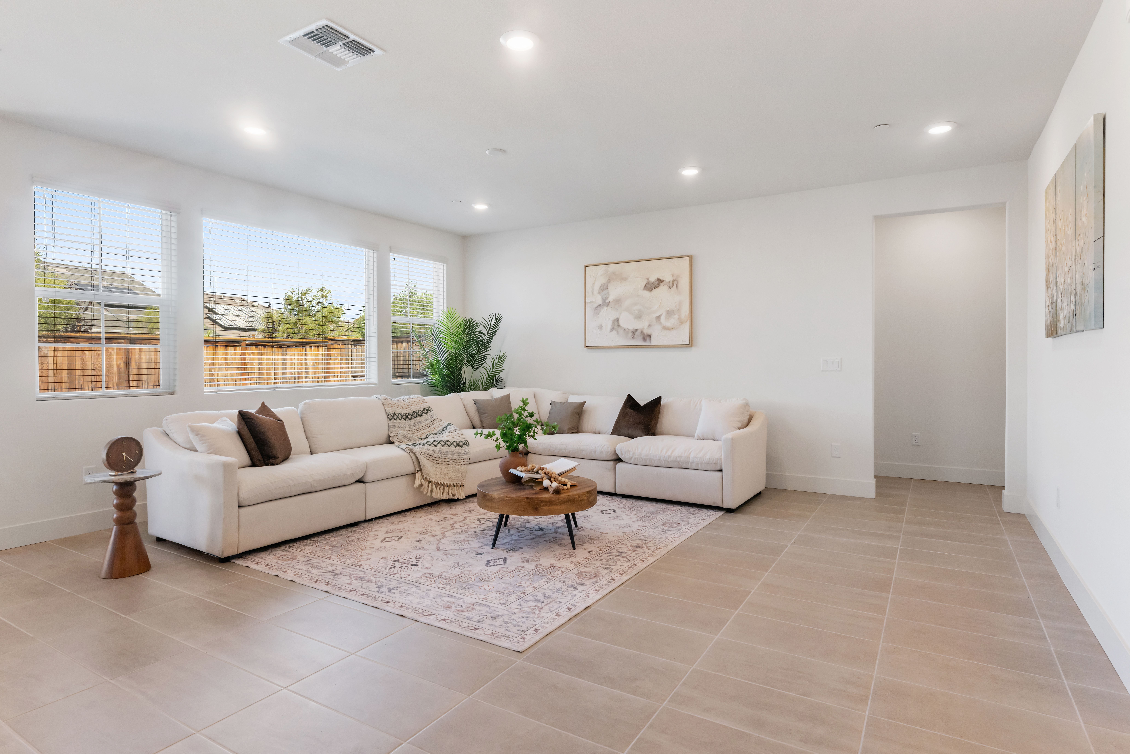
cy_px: 377
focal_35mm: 19
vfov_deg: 64.6
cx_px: 565
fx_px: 596
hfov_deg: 86.9
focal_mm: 19
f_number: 9
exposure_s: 1/50
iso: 400
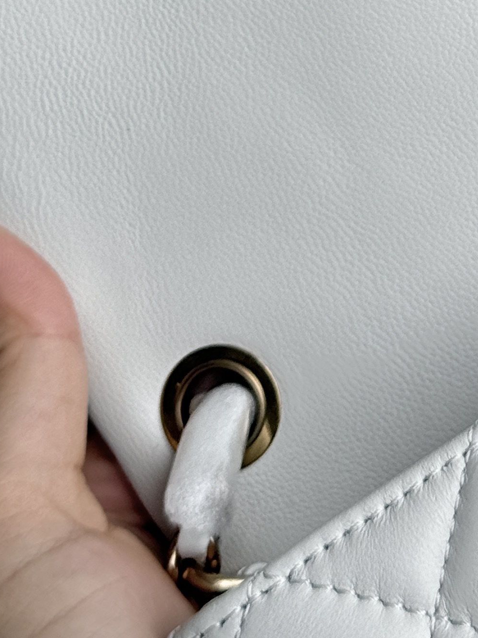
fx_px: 2689
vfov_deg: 12.9
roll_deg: -8.2
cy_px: -286
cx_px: 569
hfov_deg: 10.0
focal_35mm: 146
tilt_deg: -12.3
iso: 80
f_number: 1.78
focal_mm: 6.76
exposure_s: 1/1678
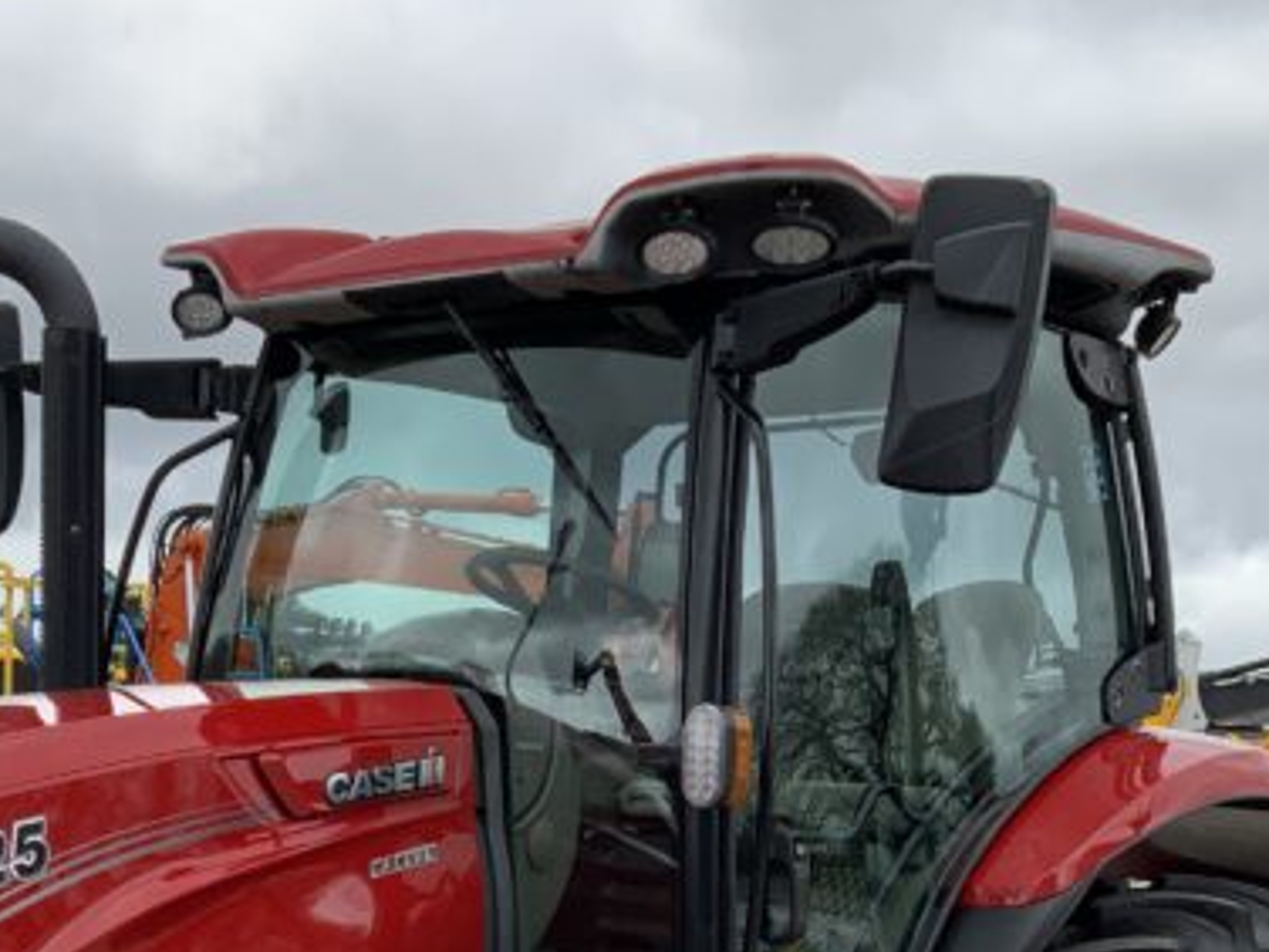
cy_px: 1097
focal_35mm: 79
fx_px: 2896
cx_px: 530
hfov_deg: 24.7
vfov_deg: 17.9
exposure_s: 1/978
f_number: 1.8
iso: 16
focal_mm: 3
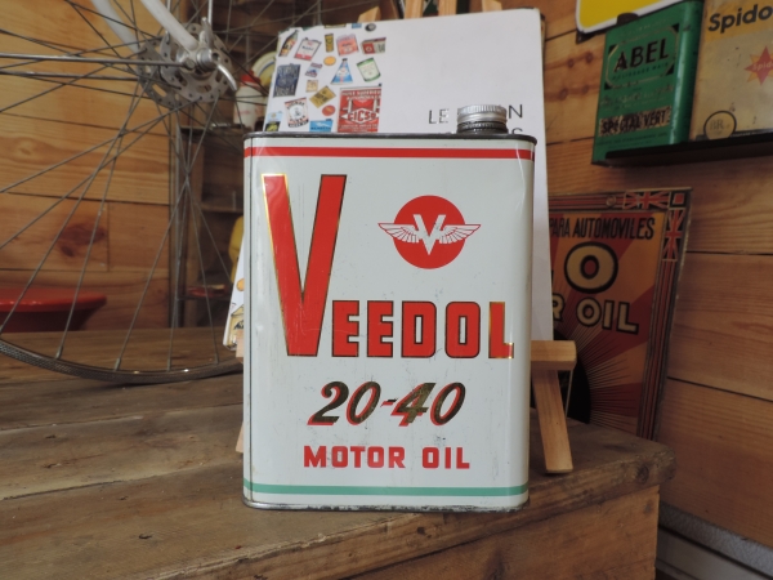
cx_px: 386
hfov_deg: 63.4
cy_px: 290
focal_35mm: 28
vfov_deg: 49.7
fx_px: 625
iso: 125
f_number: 3.1
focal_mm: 4.9
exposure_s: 1/30
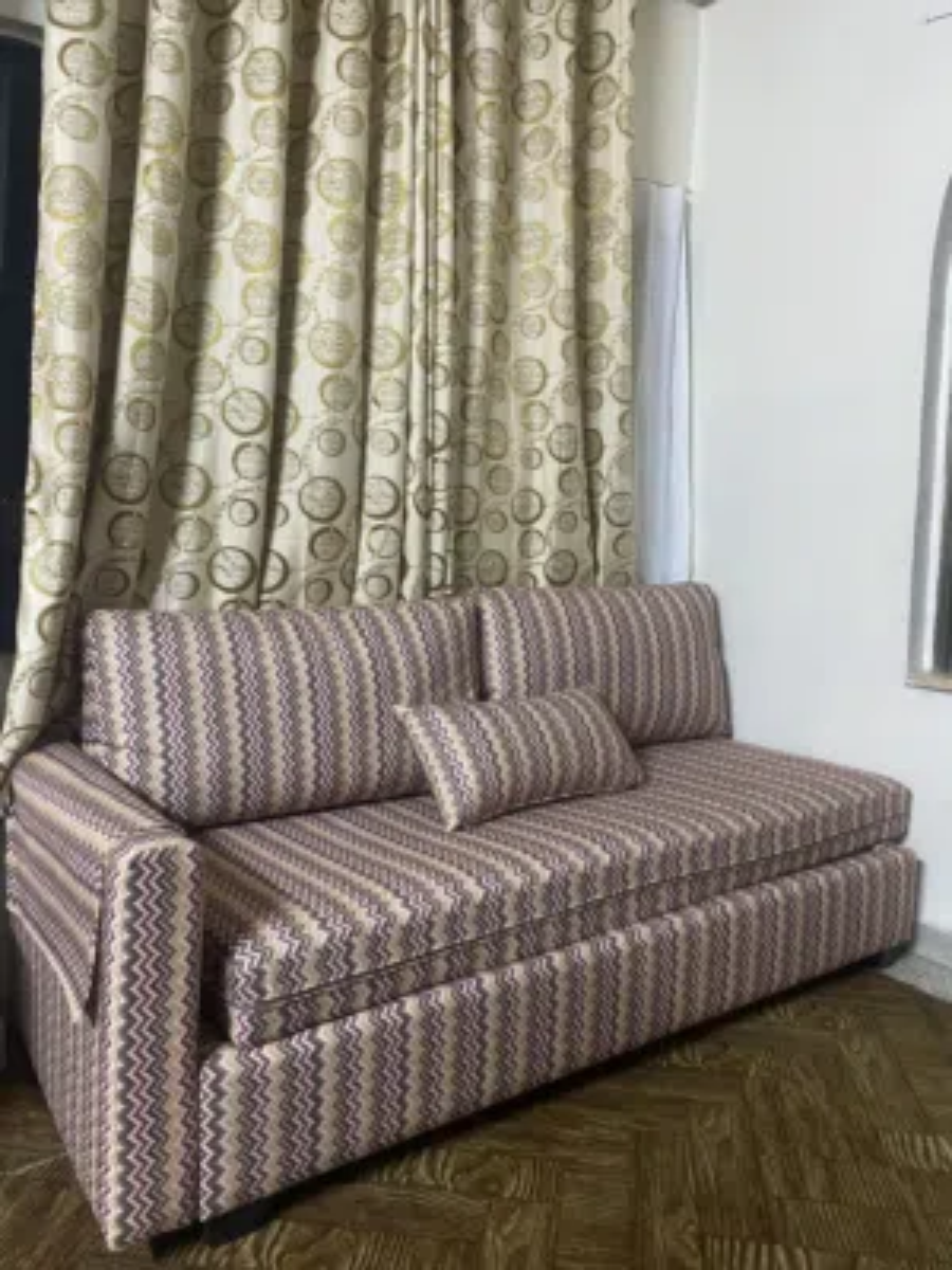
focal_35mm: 26
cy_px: 635
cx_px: 476
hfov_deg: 53.1
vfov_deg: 67.3
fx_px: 953
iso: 500
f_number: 1.8
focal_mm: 4.25
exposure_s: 1/33
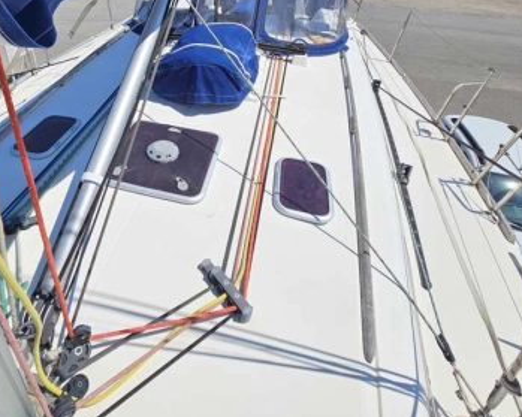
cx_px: 184
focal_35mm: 20
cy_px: 113
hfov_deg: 78.4
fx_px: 309
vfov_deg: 64.7
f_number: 2.2
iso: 50
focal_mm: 2.2
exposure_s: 1/5638
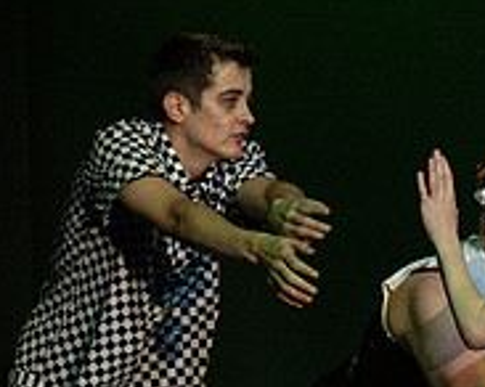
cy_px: 635
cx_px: 679
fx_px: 5836
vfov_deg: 3.8
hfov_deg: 4.7
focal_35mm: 407
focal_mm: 70
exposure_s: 1/250
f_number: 4
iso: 1250
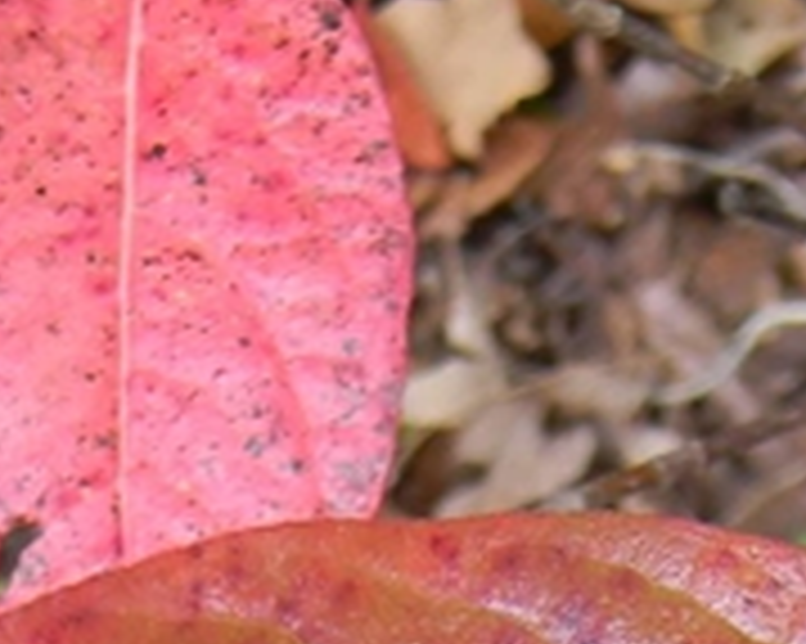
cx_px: 1099
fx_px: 4125
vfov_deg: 8.5
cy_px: 1202
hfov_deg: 10.9
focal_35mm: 173
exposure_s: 1/30
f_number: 3.8
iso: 86
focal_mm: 7.3
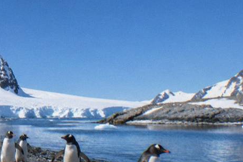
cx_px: 52
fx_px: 546
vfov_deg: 16.6
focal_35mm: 81
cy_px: 142
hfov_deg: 24.7
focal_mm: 37
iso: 200
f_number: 7.1
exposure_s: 1/250
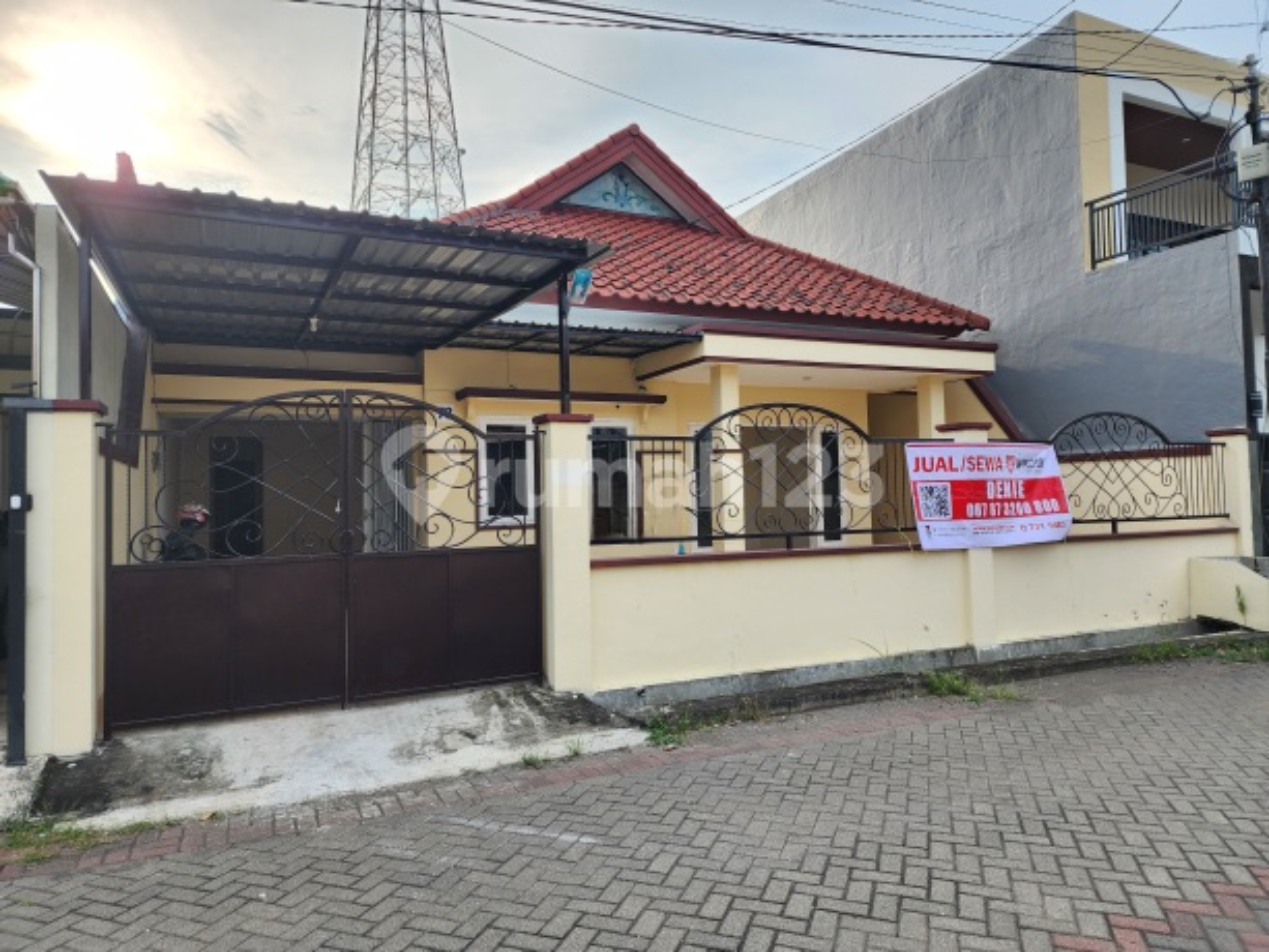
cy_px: 476
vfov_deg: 58.9
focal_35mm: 23
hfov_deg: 73.9
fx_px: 843
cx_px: 634
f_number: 1.8
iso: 12
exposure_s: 1/250
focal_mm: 6.4
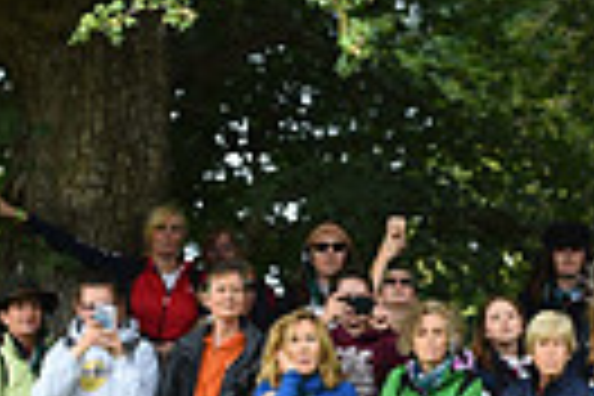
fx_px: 5065
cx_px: 1170
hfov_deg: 6.5
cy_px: 248
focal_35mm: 307
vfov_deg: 4.5
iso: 640
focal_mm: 70
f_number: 3.5
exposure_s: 1/1250
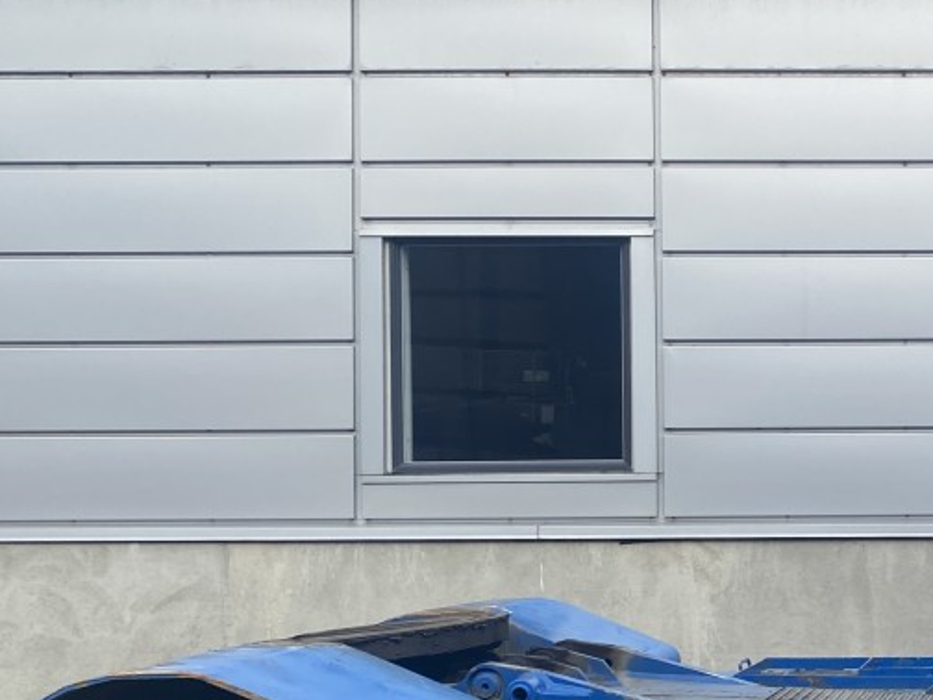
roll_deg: +0.2
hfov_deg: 26.8
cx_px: 1048
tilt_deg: -1.7
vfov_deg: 22.2
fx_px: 1779
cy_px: 463
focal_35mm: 66
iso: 32
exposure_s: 1/1245
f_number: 1.8
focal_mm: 4.25
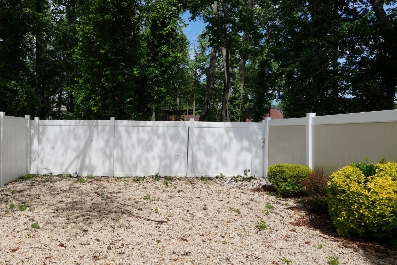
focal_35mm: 26
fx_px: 284
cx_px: 123
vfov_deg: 49.9
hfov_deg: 67.4
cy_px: 126
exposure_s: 1/320
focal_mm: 16.5
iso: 125
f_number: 9
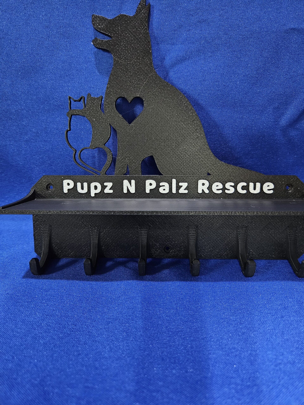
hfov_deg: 58.9
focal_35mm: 23
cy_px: 202
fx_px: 269
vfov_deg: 73.9
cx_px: 152
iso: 800
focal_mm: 5.4
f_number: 1.8
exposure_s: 1/24
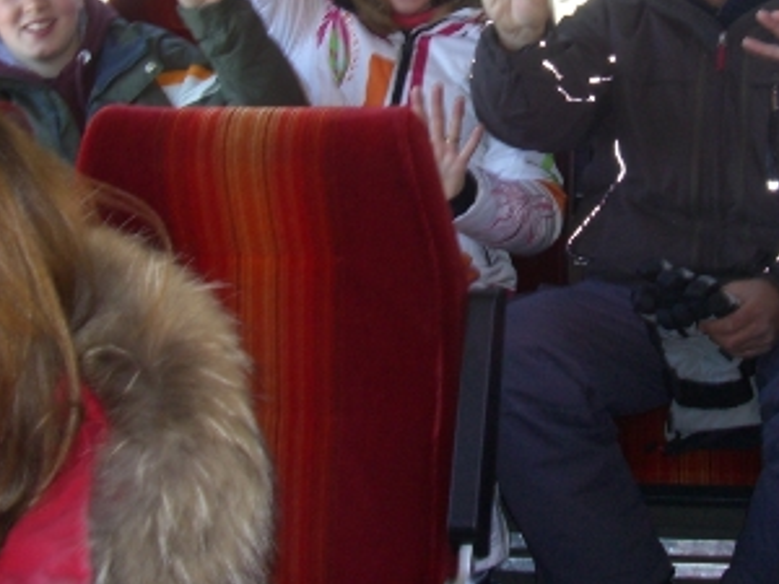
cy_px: 49
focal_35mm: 81
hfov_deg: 23.8
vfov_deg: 17.9
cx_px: 615
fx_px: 1823
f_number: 2.8
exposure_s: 1/60
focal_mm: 7.9
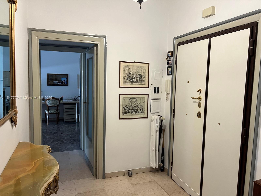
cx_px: 130
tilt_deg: -6.5
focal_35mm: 26
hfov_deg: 67.3
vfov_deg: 53.1
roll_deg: -1.5
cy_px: 98
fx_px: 196
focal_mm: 5.7
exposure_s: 1/50
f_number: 1.5
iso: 125
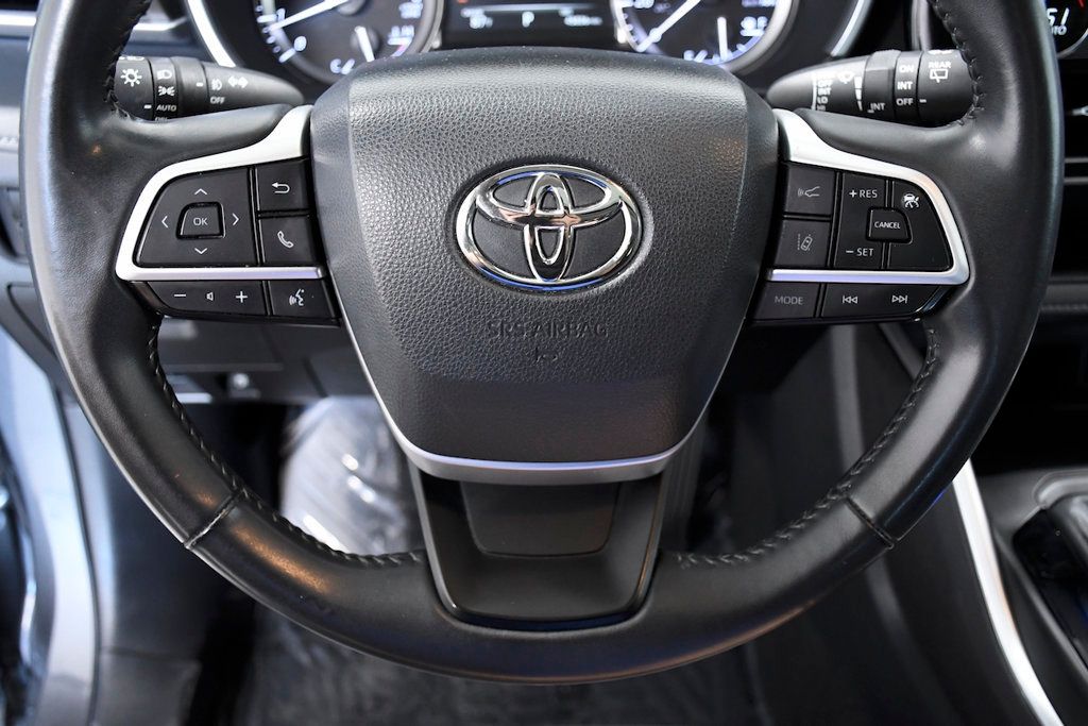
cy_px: 363
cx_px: 544
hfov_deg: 53.1
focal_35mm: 36
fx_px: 1088
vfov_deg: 36.9
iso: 2500
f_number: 4.5
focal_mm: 24
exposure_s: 1/80
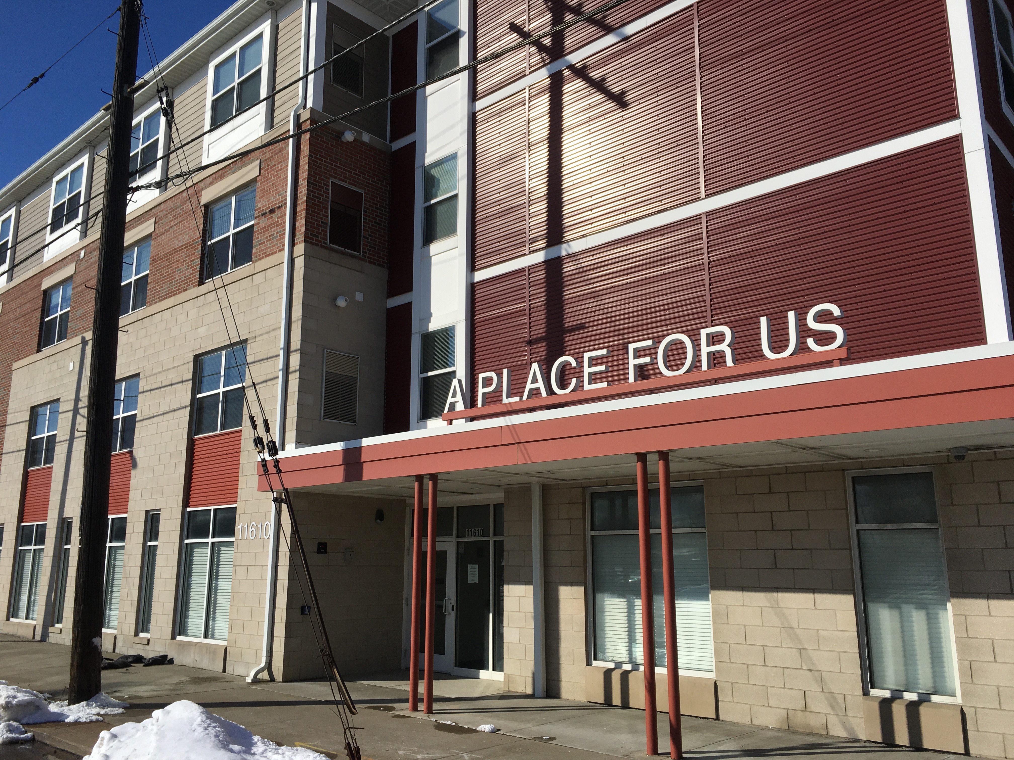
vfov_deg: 48.2
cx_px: 507
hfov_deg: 61.7
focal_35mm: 29
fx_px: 849
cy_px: 380
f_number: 2.2
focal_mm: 4.15
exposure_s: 1/3846
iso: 25
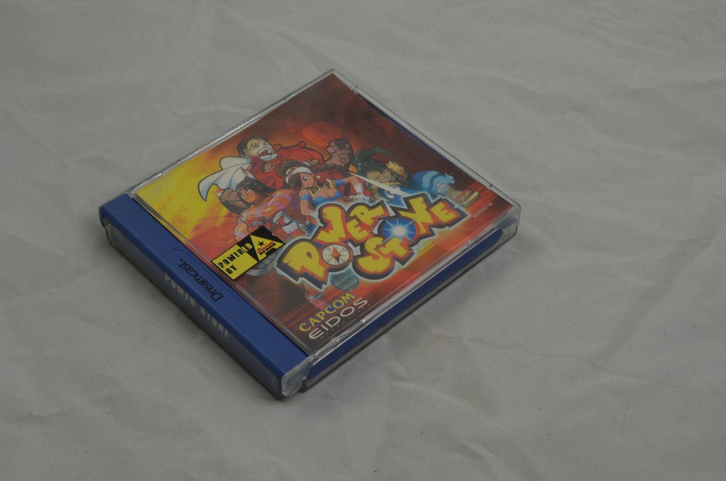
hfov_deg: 33.5
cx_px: 363
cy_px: 240
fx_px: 1208
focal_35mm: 60
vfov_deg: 22.5
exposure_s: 1/3
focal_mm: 40
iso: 100
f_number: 20
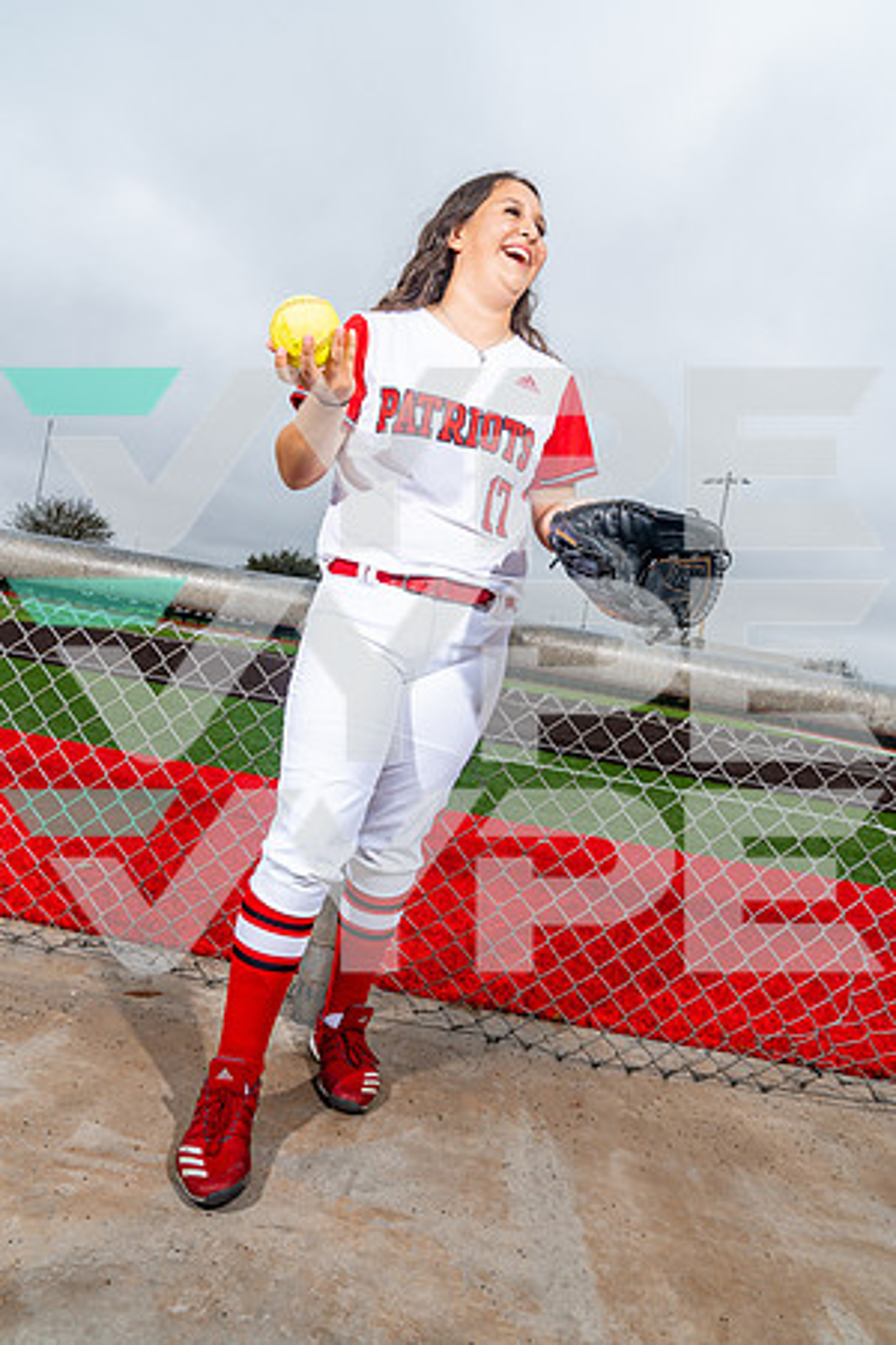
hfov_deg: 53.1
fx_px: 896
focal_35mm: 24
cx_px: 448
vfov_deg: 73.7
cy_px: 672
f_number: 8
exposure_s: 1/125
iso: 200
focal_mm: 24
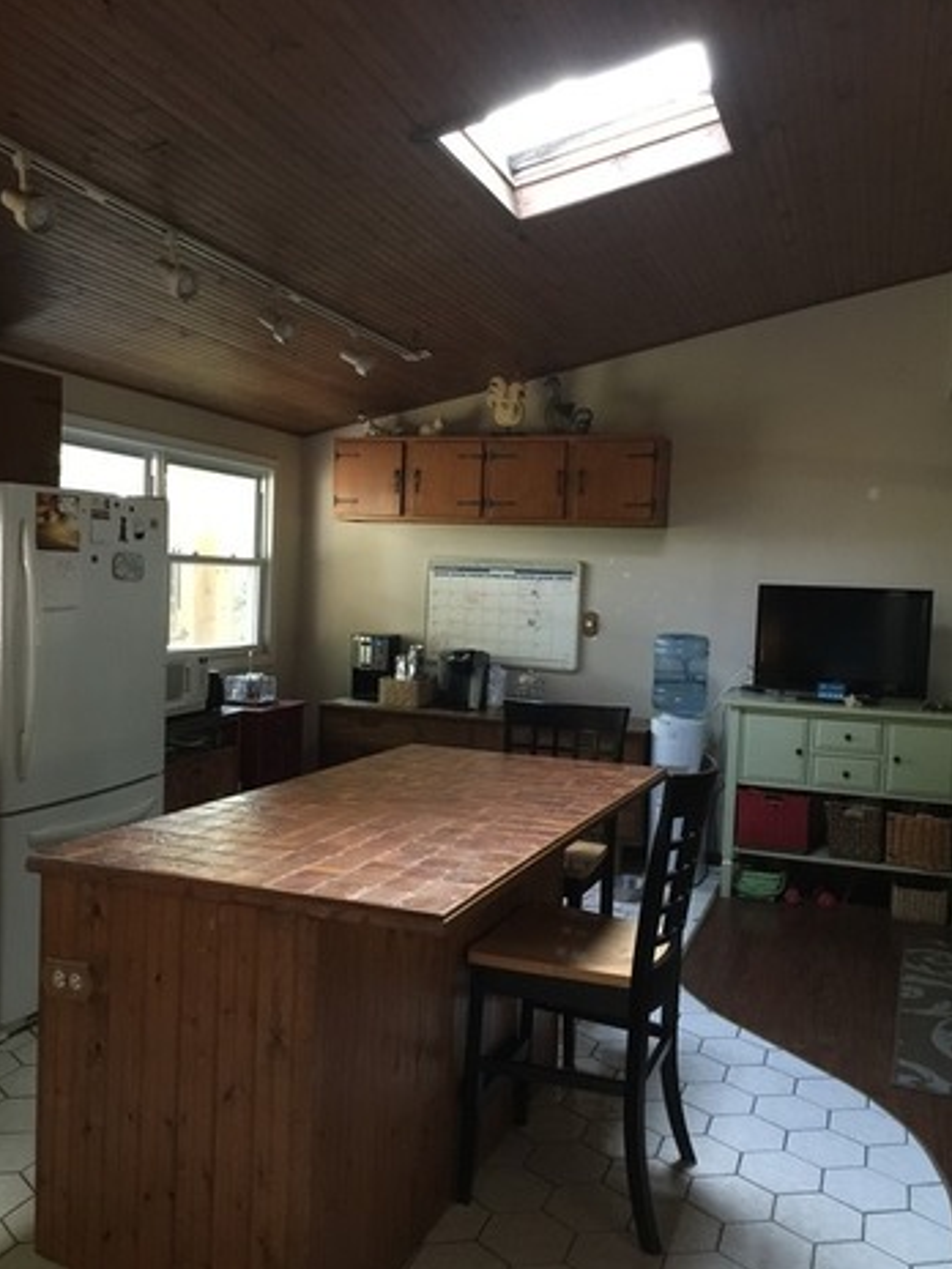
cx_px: 468
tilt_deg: -2.0
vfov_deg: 60.0
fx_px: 1100
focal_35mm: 30
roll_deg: -2.0
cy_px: 645
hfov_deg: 46.8
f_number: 2.2
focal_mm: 4.15
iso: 125
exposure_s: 1/10
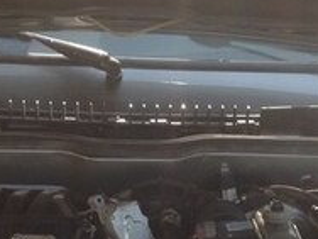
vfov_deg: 11.7
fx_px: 1130
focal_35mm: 123
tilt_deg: -32.0
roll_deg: +0.9
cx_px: 167
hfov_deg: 16.0
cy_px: 313
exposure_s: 1/438
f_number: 2.4
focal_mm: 4.28
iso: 50
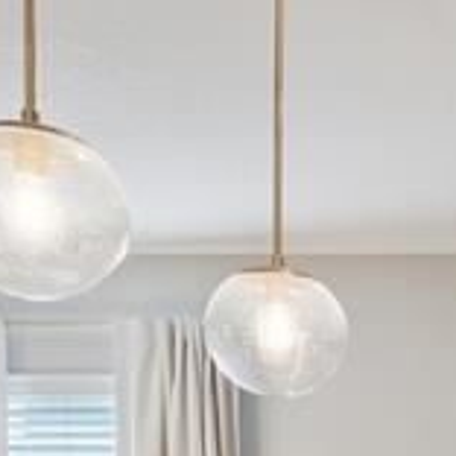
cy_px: 690
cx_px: 1108
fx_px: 1638
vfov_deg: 14.7
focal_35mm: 110
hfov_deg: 12.4
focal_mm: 19.7
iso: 800
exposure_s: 1/40
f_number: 11
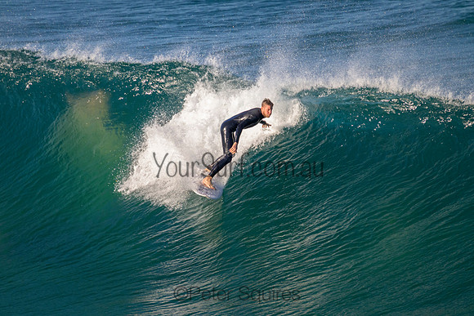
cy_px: 158
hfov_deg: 2.6
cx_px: 237
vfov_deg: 1.7
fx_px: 10535
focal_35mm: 800
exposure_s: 1/2000
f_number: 11
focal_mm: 800
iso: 2200
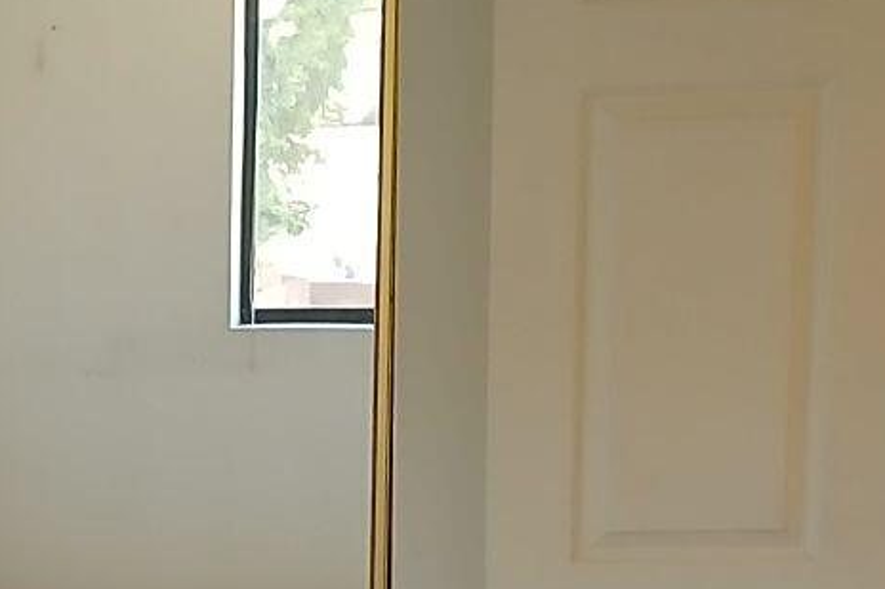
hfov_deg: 16.5
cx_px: -196
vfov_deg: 11.3
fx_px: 2924
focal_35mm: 119
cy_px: 713
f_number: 1.8
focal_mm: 3.98
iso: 200
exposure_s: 1/60
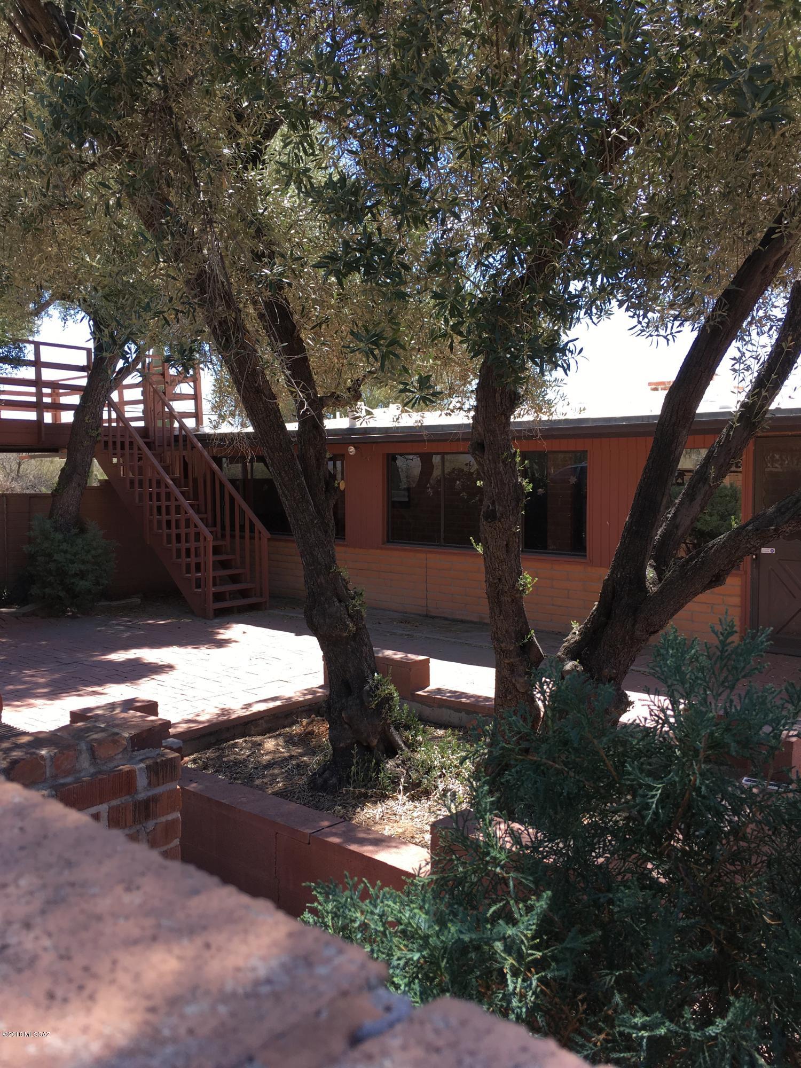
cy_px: 534
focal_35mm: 29
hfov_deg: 48.2
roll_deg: +0.6
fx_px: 895
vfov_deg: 61.7
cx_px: 400
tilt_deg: -4.6
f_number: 2.2
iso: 25
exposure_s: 1/386
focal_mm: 4.15
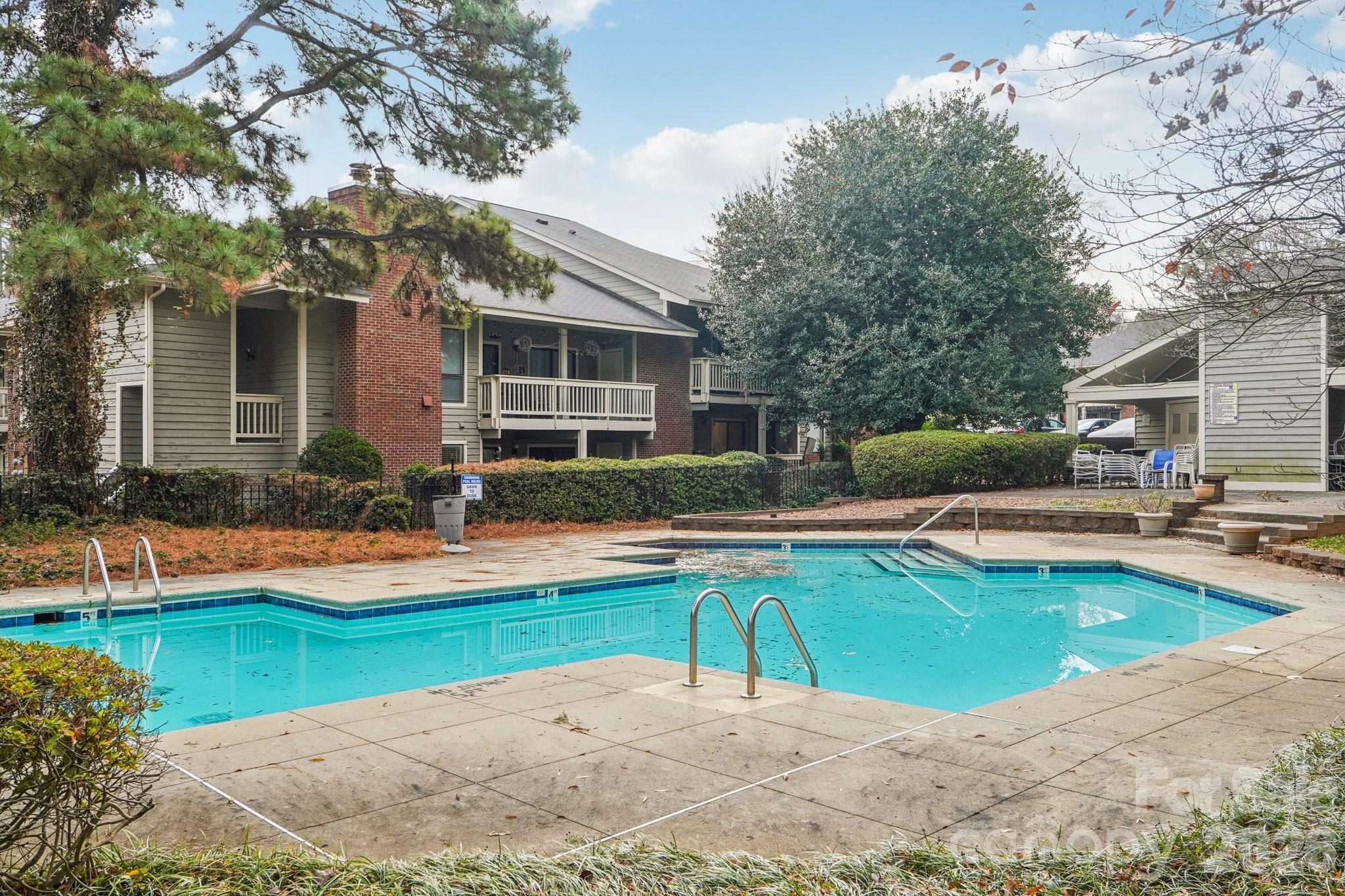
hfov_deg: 61.9
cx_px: 672
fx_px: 1121
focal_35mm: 30
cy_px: 448
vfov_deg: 43.6
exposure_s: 1/30
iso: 160
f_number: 8
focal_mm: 20
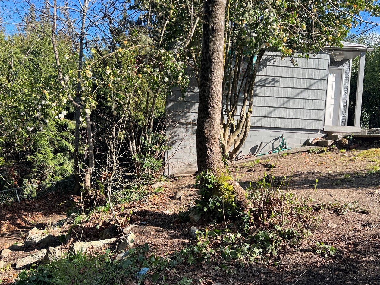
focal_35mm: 33
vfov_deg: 42.8
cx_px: 189
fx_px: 362
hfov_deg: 55.4
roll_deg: -2.4
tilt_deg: -1.7
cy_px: 166
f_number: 1.5
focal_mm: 5.7
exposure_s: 1/1058
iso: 50
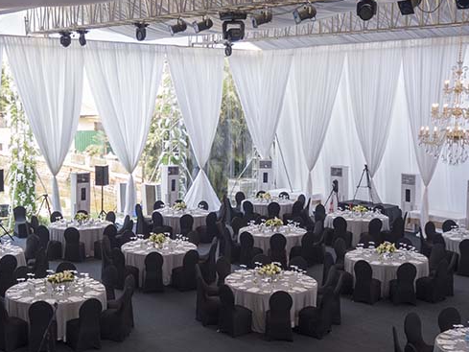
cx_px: 186
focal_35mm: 51
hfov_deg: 37.3
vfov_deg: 28.6
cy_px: 179
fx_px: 691
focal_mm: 4.73
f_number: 2.2
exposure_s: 1/100
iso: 100
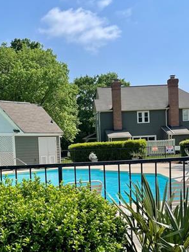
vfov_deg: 37.0
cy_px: 172
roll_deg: +2.8
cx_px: 76
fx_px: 371
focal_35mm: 51
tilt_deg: -2.8
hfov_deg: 28.5
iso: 32
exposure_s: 1/4464
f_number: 1.6
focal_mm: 4.2
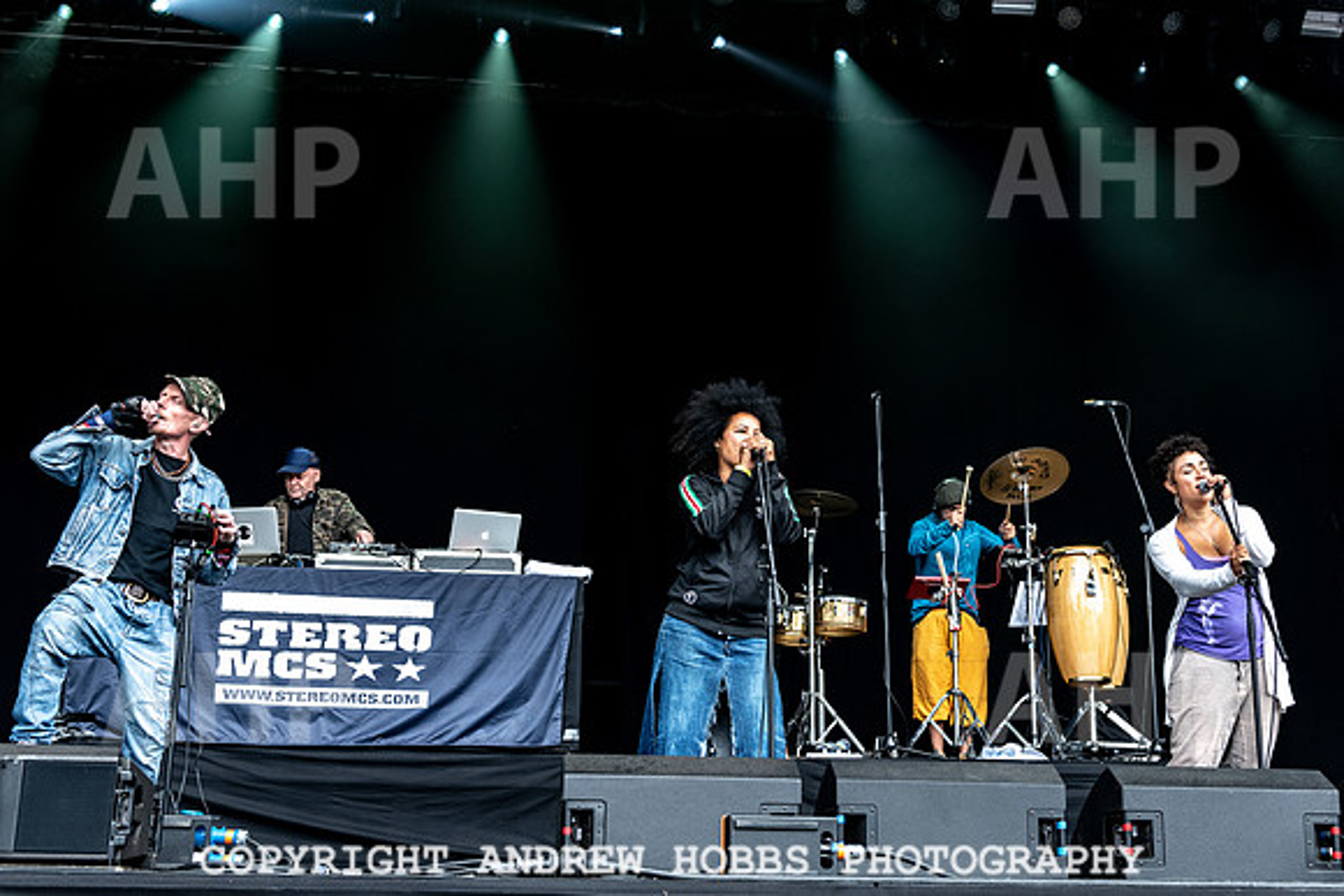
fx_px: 1732
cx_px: 723
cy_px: 366
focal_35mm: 46
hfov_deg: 42.4
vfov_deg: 29.0
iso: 560
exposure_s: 1/800
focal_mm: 38
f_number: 5
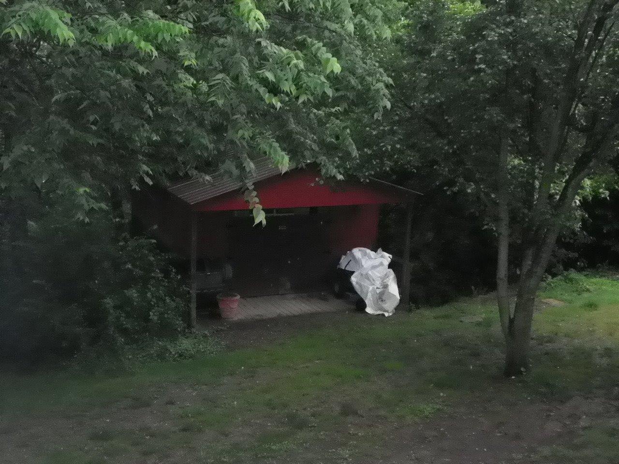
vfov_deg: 31.5
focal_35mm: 46
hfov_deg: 41.2
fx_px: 823
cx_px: 310
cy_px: 232
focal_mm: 8.2
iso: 800
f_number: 3.2
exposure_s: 1/160
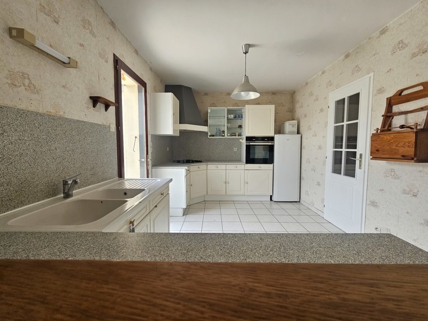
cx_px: 214
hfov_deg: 106.2
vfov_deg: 89.9
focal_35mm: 13
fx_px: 161
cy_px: 160
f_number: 2.2
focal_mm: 2.2
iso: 125
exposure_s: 1/190
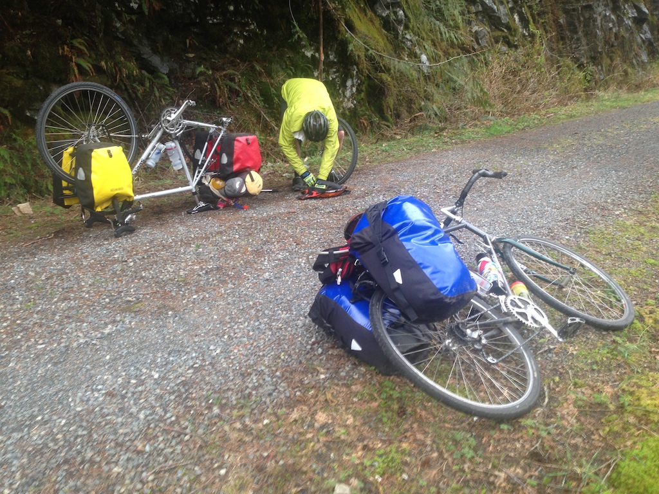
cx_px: 330
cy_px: 247
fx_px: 628
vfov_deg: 42.9
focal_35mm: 33
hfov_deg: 55.4
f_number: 2.4
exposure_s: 1/24
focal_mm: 4.12
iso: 50
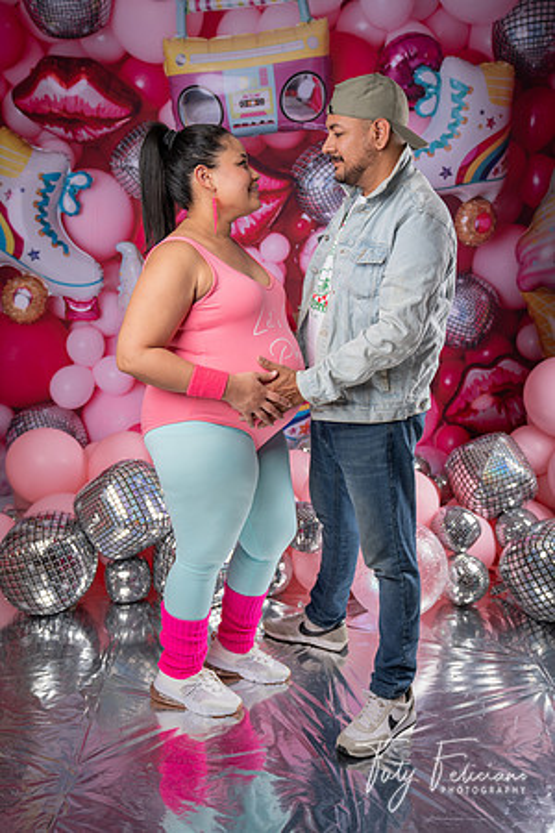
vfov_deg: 54.4
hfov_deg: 37.9
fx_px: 809
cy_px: 416
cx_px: 278
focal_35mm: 35
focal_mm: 35
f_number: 3.5
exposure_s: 1/60
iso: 50
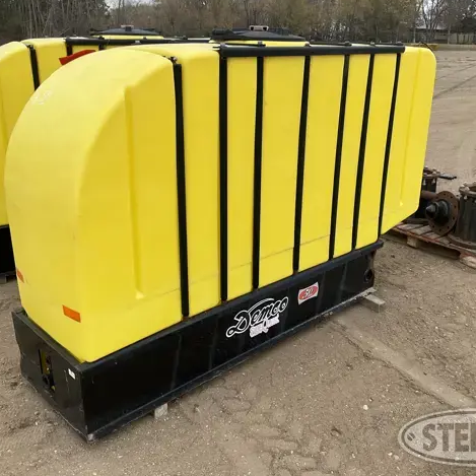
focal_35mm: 35
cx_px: 253
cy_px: 234
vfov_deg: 47.2
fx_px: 545
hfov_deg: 47.2
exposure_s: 1/261
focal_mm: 3
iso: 25
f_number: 1.8
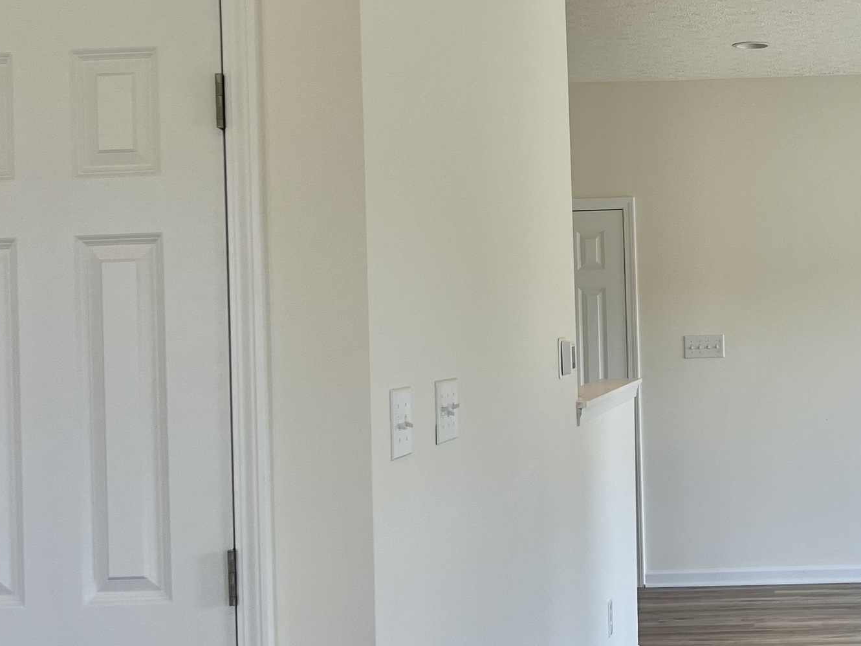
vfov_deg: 24.4
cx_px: 756
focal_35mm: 60
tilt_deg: +2.3
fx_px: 1492
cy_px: 263
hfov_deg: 30.9
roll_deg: +1.5
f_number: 1.5
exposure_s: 1/361
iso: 50
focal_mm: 5.7
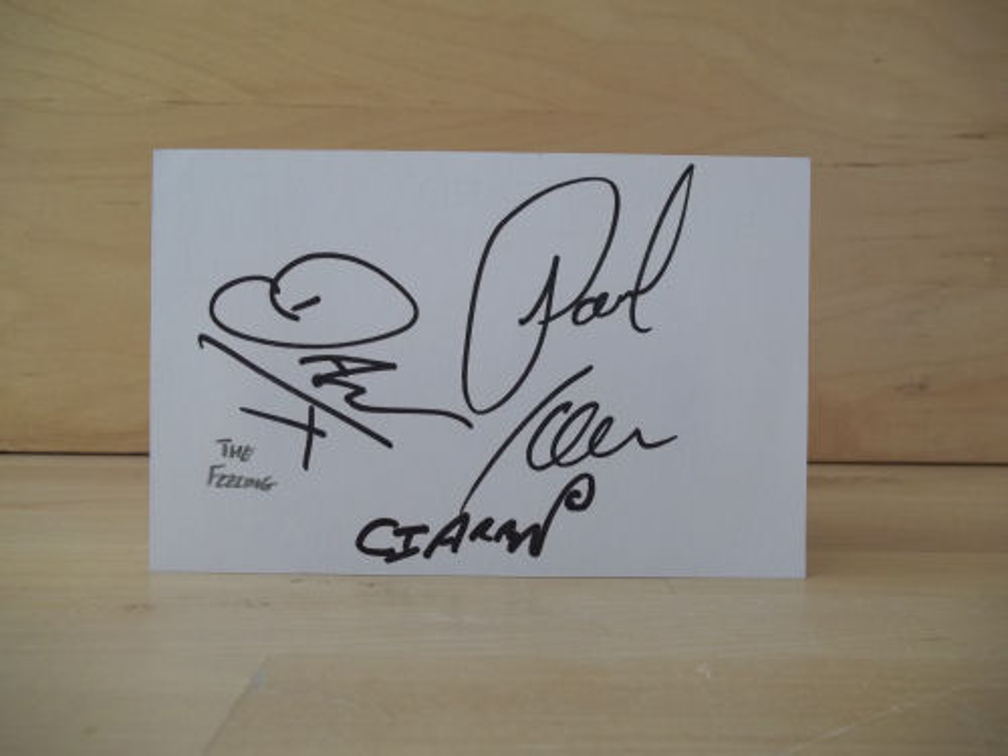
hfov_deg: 56.8
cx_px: 504
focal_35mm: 32
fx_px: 932
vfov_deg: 44.2
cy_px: 378
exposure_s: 1/30
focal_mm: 5.7
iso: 93
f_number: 2.9
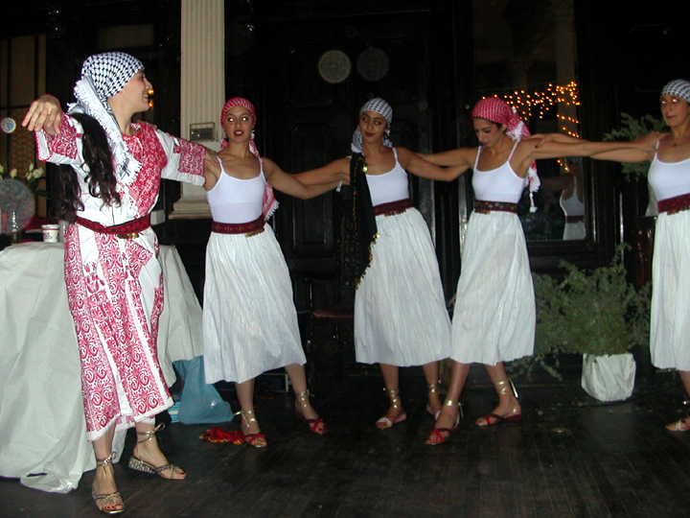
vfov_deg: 38.7
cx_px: 345
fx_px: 738
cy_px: 259
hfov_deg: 50.1
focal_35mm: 37
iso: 200
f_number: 2.7
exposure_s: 1/59.9
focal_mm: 5.6
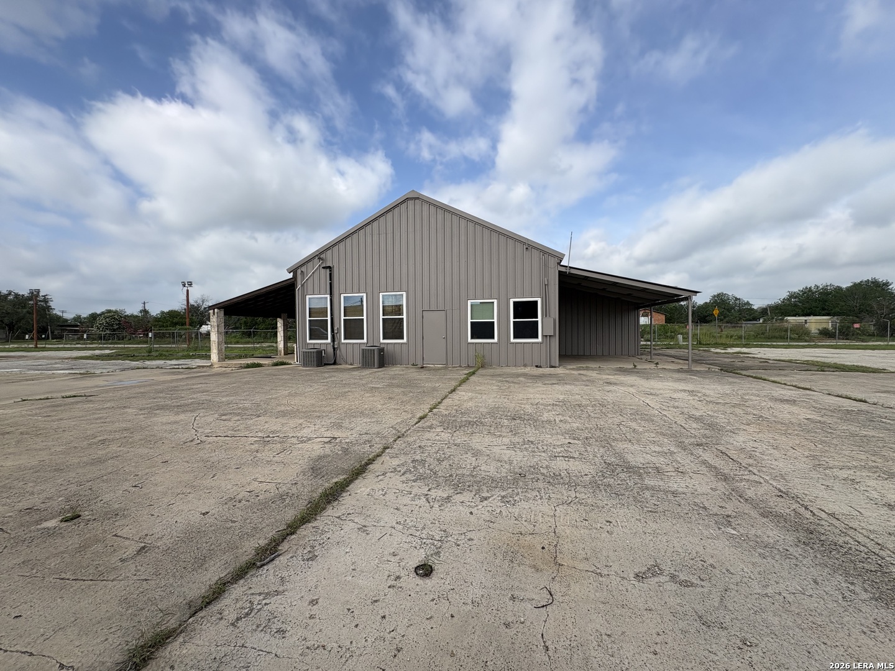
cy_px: 336
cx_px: 448
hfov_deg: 102.1
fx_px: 362
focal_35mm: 14
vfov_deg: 85.7
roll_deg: +0.8
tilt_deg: -0.7
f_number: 2.2
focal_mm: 2.22
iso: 40
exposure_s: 1/1637
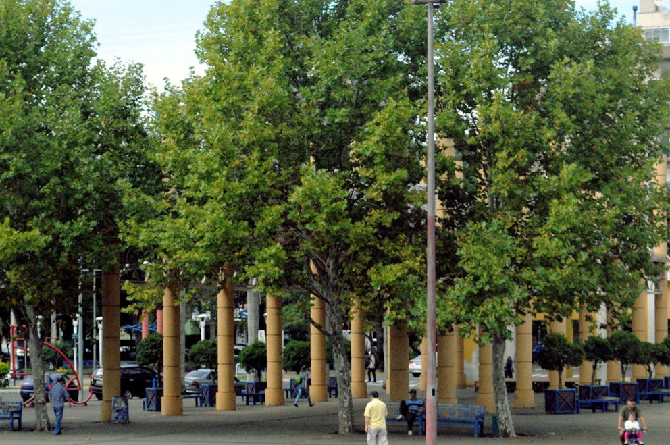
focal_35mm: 125
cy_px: 307
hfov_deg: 16.4
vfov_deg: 10.9
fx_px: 2319
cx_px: 221
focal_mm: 55
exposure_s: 1/3200
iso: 3200
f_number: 8
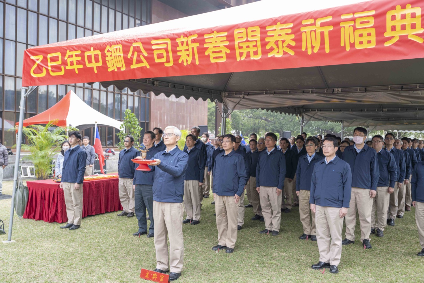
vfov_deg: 37.9
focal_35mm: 35
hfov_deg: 54.4
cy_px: 142
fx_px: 412
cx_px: 212
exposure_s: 1/200
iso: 200
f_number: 4.5
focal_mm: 35
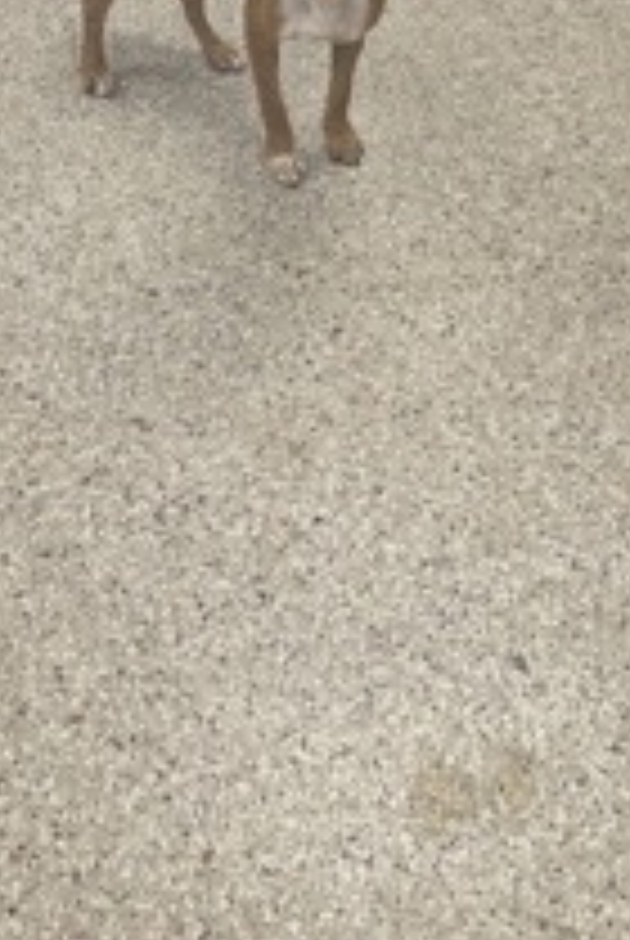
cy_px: 85
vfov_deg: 38.1
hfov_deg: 28.1
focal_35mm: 48
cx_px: 349
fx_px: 1256
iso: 100
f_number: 1.7
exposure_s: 1/60
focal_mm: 6.3
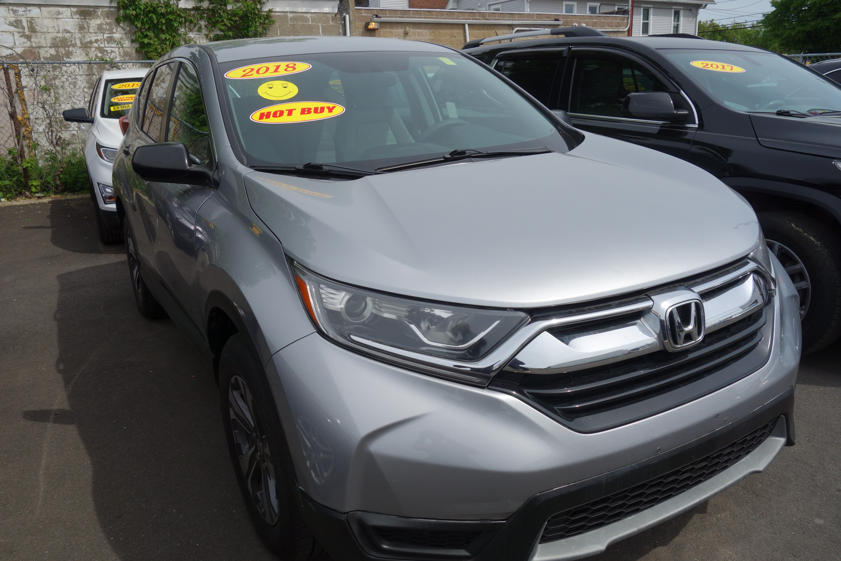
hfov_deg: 65.5
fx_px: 654
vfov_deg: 46.4
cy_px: 280
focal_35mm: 28
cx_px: 420
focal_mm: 10.4
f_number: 5.6
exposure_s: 1/800
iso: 125
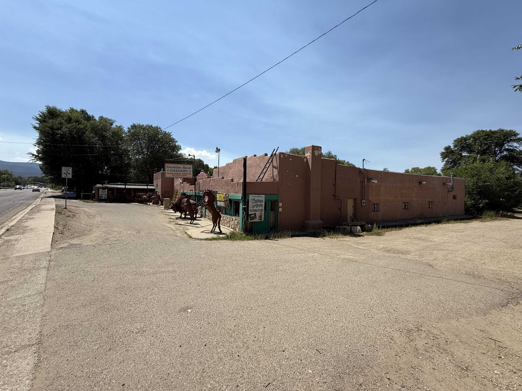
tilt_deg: -0.5
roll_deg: -1.5
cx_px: 261
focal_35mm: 14
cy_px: 196
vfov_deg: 85.7
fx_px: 211
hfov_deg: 102.1
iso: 50
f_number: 2.2
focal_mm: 2.22
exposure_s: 1/2320
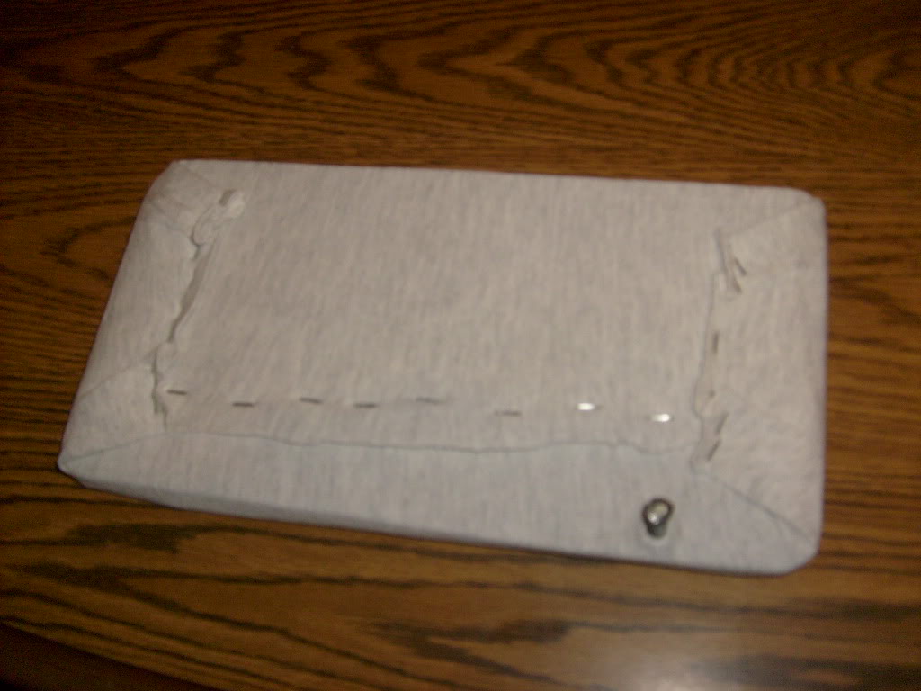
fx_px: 931
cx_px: 460
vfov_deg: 40.7
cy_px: 346
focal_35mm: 35
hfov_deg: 52.6
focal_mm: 5.8
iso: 100
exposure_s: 1/45
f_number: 2.8
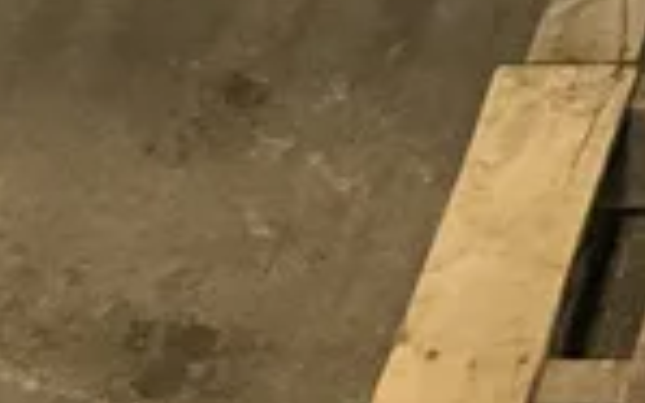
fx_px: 2724
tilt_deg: -24.1
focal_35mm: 155
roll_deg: -5.2
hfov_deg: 11.5
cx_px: 1476
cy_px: -652
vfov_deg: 7.7
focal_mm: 3
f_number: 1.8
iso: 250
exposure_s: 1/60
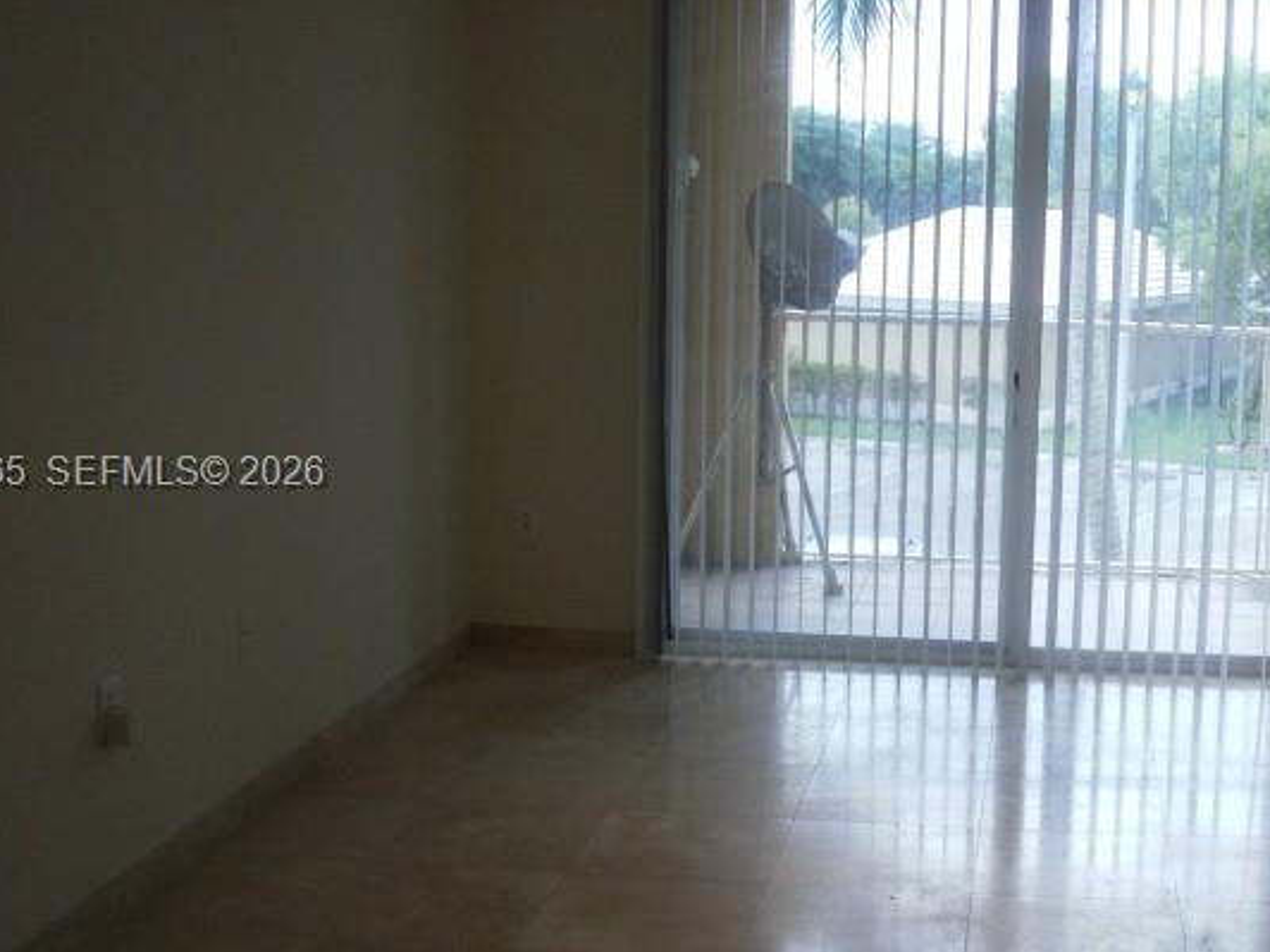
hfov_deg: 36.7
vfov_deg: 29.1
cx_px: 1043
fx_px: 1834
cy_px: 475
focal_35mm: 50
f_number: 2.6
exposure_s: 1/160
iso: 100
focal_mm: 4.65
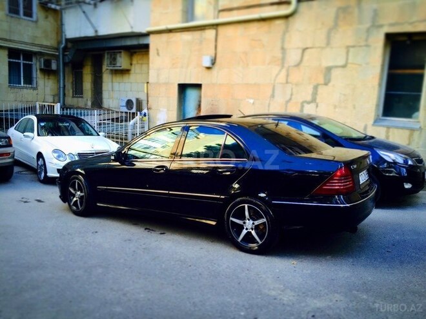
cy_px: 160
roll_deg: -3.6
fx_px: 357
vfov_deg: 48.2
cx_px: 213
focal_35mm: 29
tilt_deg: -7.8
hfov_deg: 61.7
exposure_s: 1/100
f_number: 2.2
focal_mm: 4.15
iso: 32
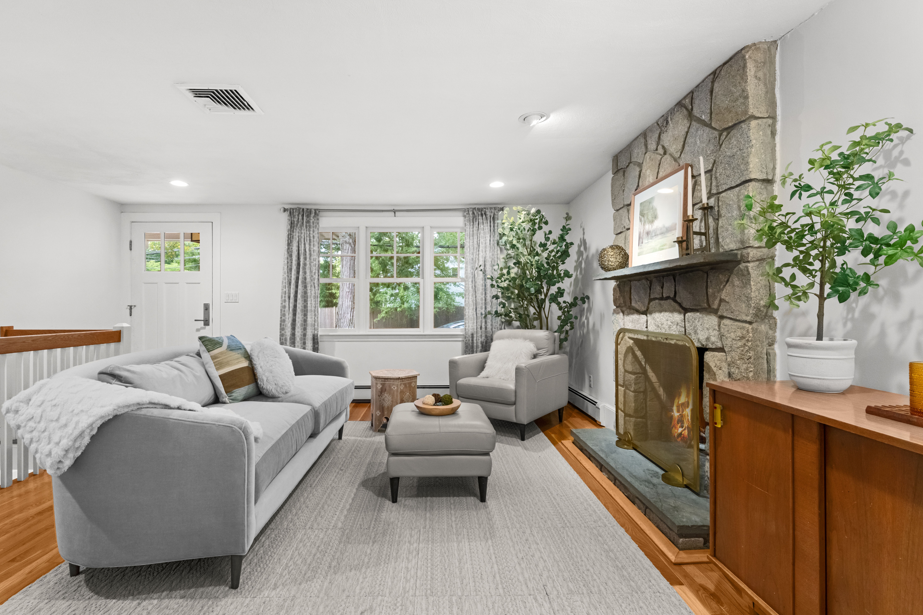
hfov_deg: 94.5
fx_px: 427
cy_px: 309
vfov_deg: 71.6
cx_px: 445
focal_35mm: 17
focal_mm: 15.6
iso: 3200
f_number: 11
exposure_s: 1/5
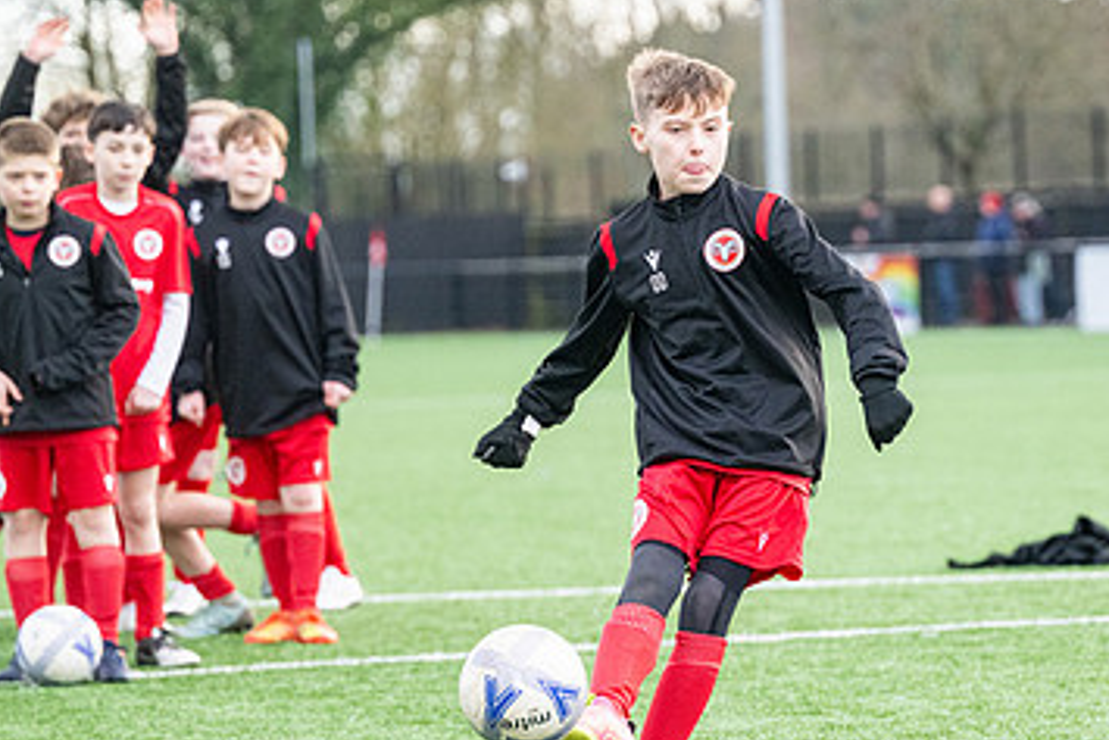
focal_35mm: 229
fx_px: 7057
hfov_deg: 9.0
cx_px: 900
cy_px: 436
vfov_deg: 6.0
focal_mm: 140
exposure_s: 1/1600
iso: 2000
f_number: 4
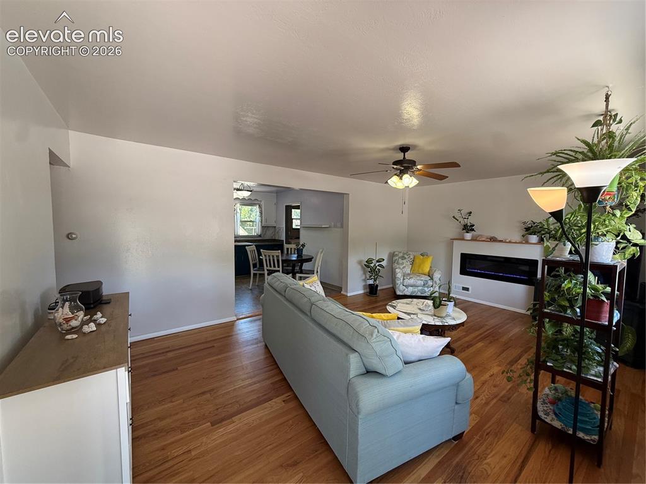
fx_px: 261
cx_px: 323
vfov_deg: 85.6
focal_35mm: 14
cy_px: 242
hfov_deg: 102.1
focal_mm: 2.22
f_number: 2.2
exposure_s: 1/120
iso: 160
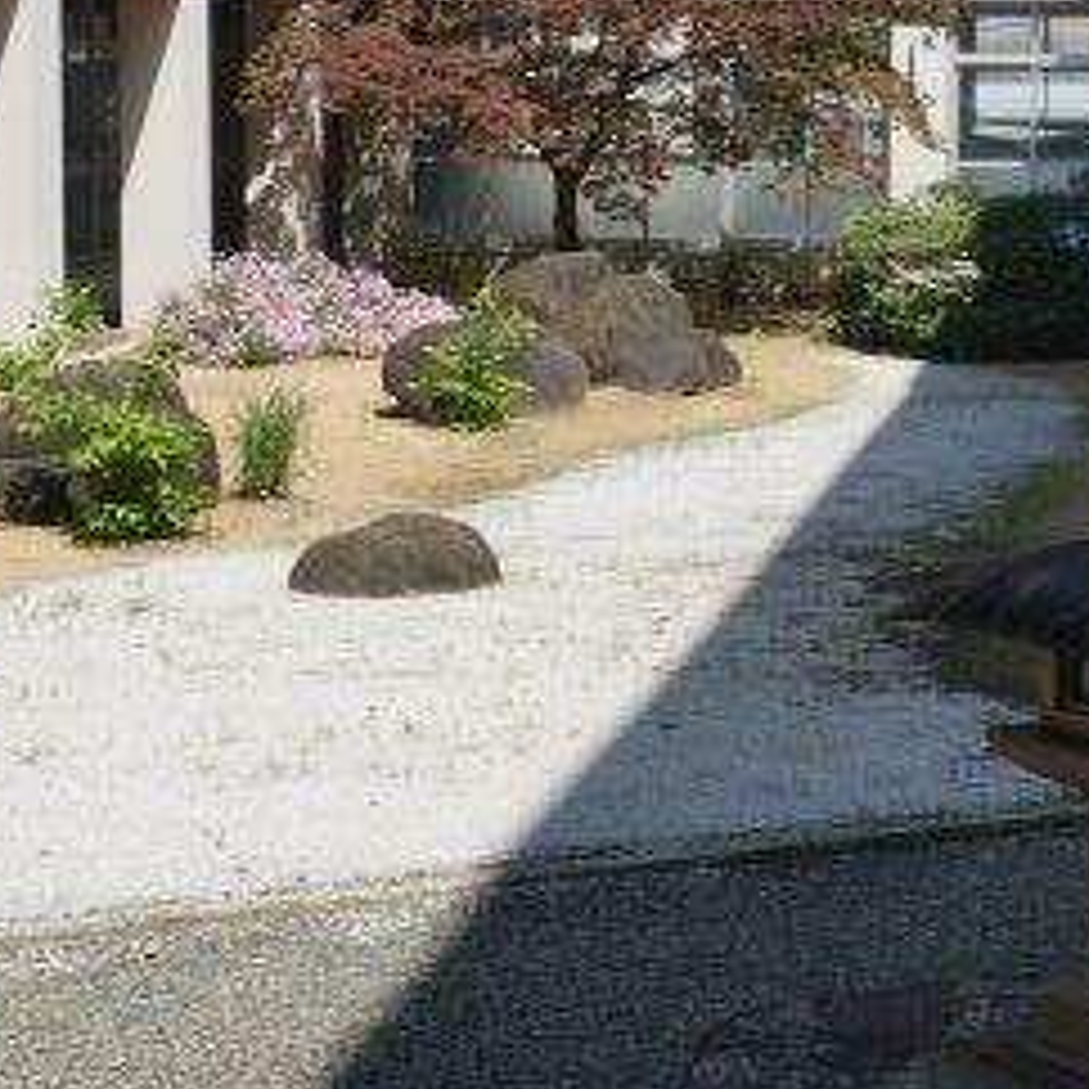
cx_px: 724
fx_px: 3239
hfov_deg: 19.0
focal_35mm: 91
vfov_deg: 19.1
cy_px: 441
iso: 100
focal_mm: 36
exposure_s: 1/200
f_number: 9
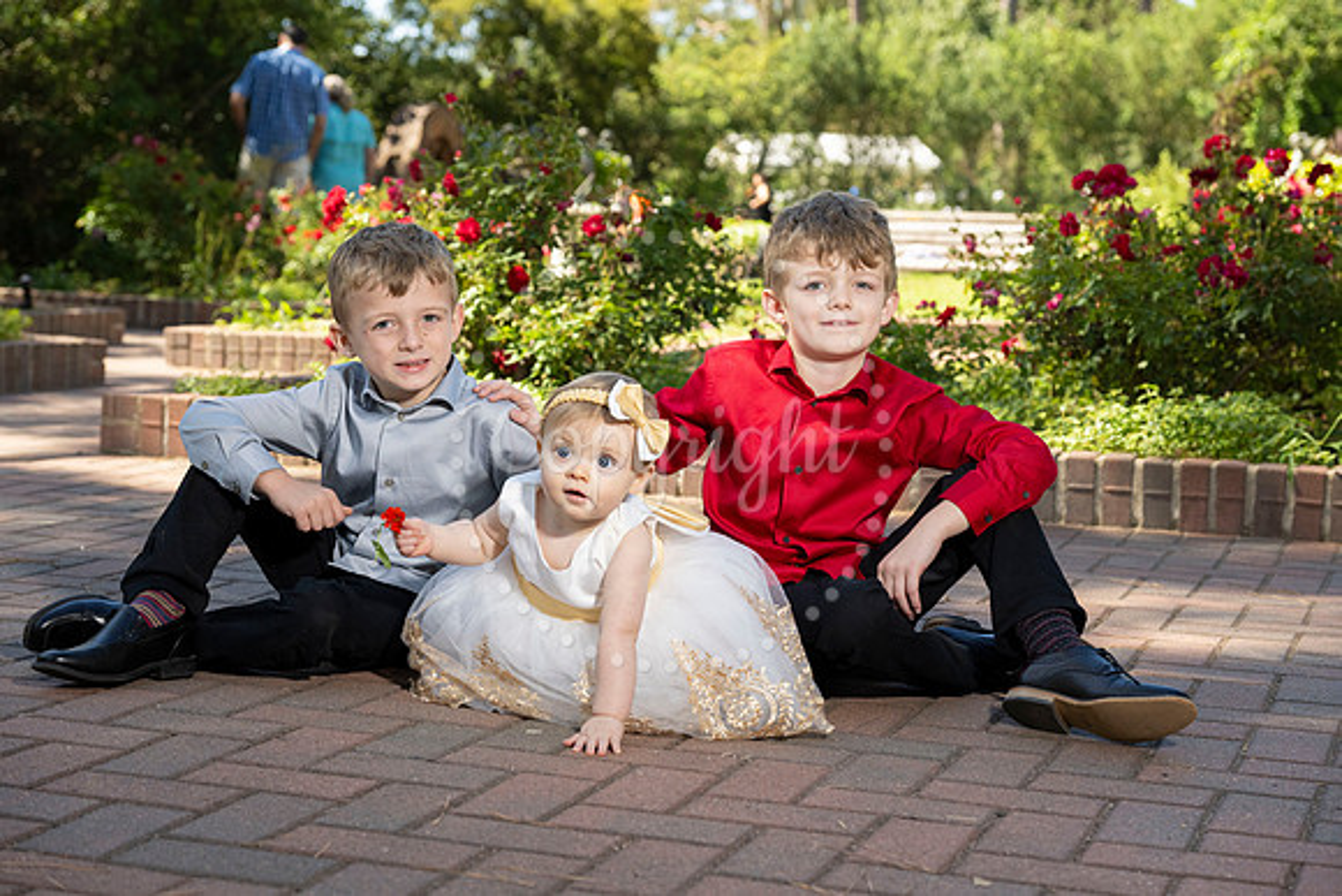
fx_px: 2349
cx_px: 671
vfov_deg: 21.6
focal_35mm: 63
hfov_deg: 31.9
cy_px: 448
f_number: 5
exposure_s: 1/200
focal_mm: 63
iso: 500
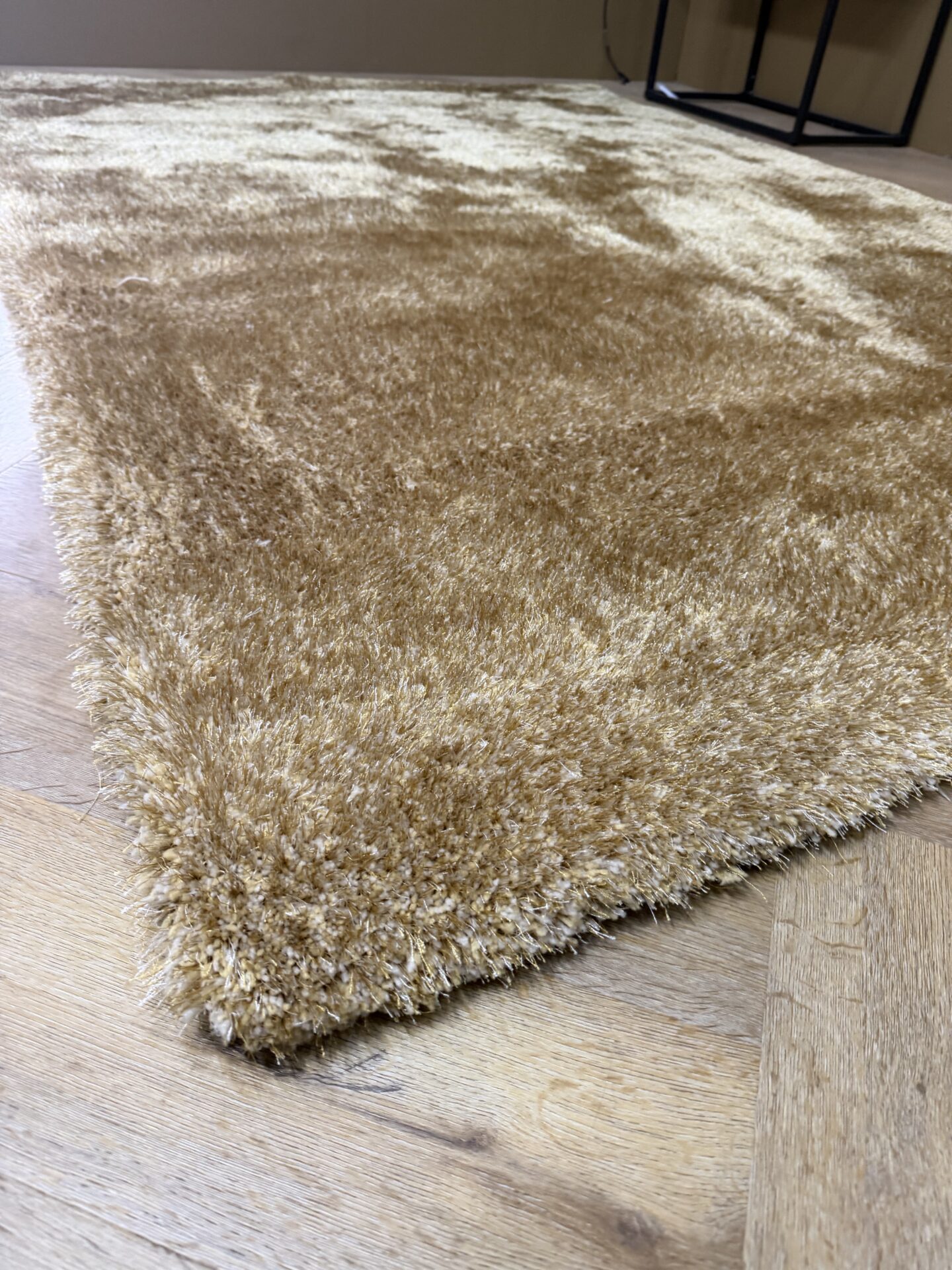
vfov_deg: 71.6
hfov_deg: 56.8
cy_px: 635
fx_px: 880
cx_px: 476
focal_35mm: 24
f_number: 1.78
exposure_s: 1/50
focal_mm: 6.76
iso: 320
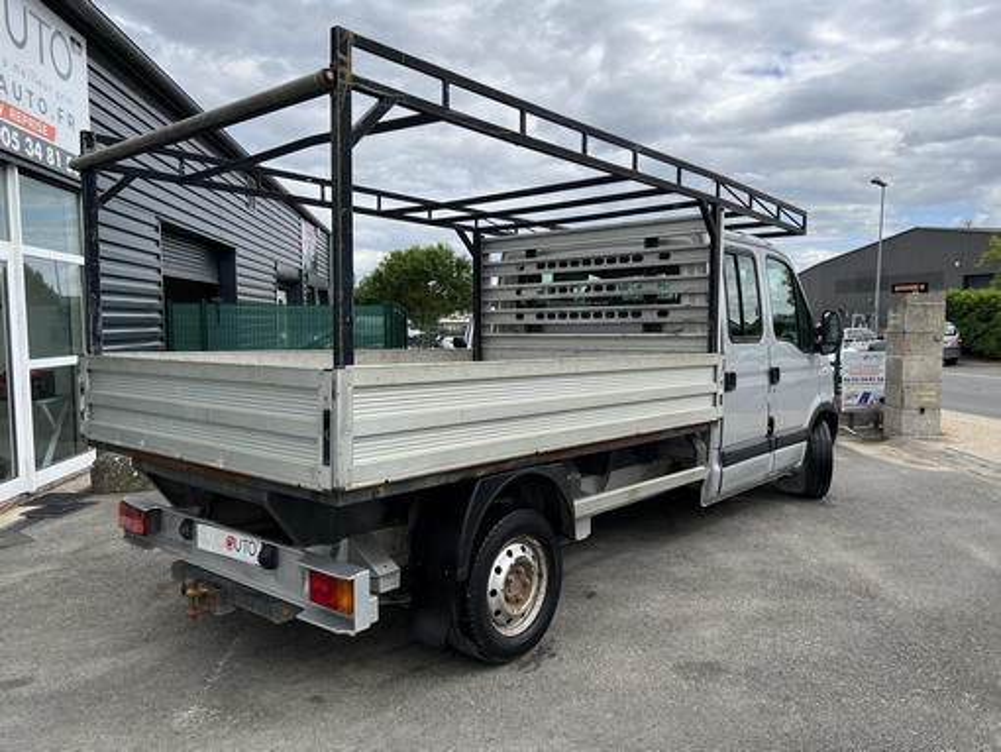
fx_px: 752
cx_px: 500
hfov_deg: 67.3
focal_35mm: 26
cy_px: 376
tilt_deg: -4.5
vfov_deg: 53.1
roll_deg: +0.1
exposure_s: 1/2762
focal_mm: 5.7
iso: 50
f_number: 1.5
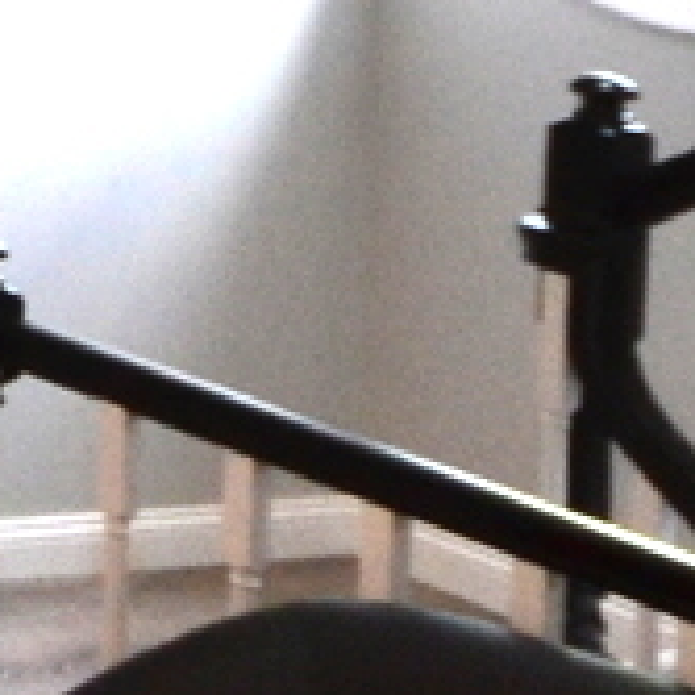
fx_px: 2249
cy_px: -558
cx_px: -2018
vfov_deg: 15.2
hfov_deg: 8.4
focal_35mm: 99
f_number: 9
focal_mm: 8
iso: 800
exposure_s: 1/50
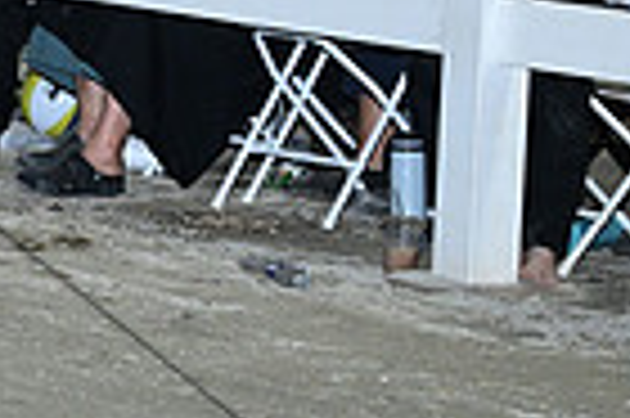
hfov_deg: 8.8
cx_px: -508
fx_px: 3915
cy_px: -182
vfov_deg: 6.1
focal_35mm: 224
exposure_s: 1/203
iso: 2000
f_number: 4.5
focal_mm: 54
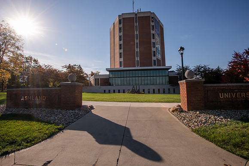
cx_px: 124
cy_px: 83
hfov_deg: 93.3
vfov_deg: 70.5
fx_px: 118
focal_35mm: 17
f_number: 22
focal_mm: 17
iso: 250
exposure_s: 1/160
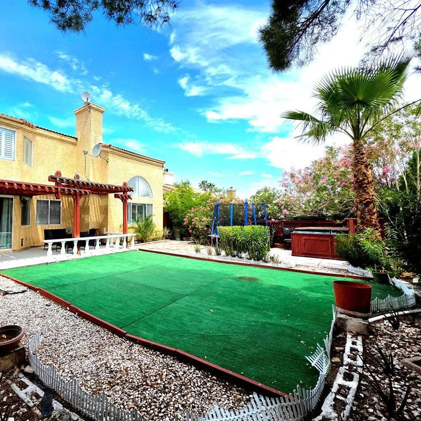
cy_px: 205
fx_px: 220
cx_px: 158
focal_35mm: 16
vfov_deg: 87.4
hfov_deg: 85.7
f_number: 1.9
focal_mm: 2.2
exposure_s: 1/1429
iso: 40
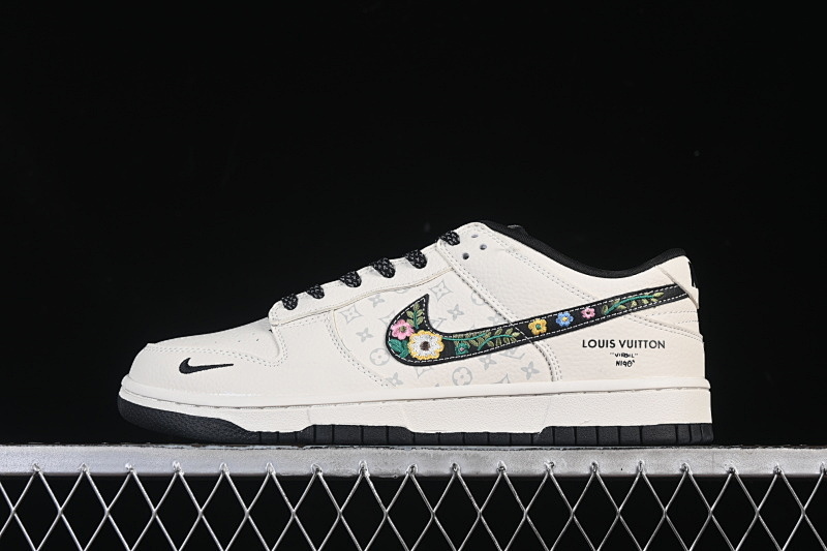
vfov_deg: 18.2
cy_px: 276
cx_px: 414
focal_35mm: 75
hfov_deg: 27.0
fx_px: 1722
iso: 160
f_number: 8
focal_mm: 50
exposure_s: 1/80
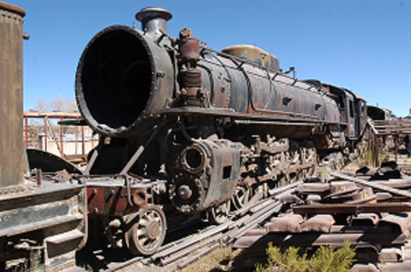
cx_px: 206
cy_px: 136
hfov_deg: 62.0
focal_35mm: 30
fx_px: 342
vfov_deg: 43.5
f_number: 5
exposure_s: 1/800
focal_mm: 20
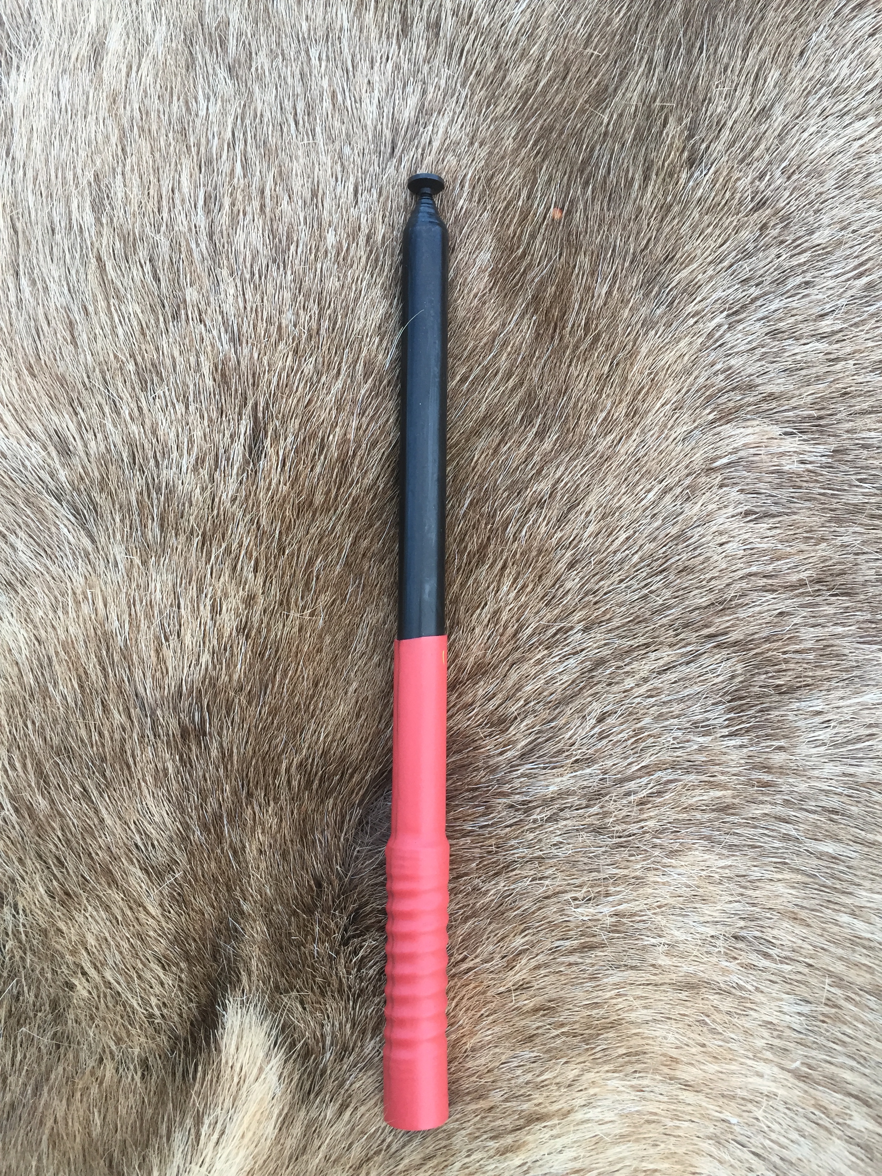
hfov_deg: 48.2
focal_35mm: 29
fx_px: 985
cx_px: 441
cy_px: 588
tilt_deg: -69.6
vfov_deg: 61.7
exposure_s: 1/40
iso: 32
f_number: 2.2
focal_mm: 4.15
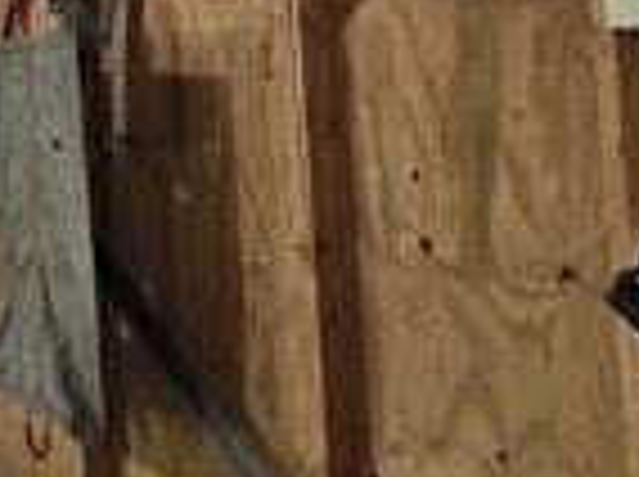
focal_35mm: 94
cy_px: -274
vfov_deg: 14.4
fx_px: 1732
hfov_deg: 17.4
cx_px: -482
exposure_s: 1/60
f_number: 1.9
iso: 800
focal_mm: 2.2
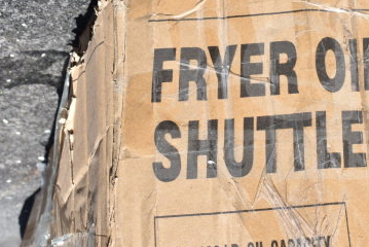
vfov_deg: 24.2
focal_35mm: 56
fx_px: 574
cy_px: 97
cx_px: 267
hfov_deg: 35.0
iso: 200
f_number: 8
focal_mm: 22
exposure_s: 1/250
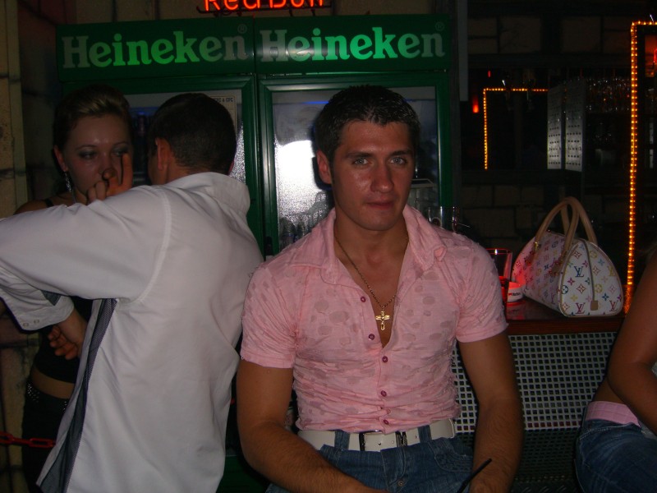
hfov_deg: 49.0
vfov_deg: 37.7
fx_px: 721
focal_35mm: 38
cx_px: 328
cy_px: 246
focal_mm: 7.9
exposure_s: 1/60
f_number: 2.8
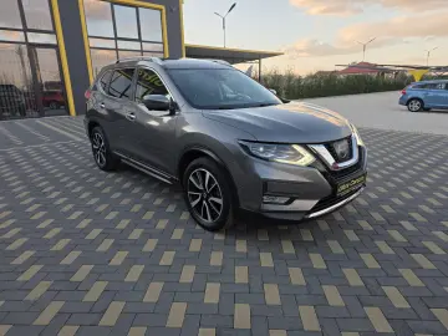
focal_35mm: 23
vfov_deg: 58.9
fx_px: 298
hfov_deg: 73.9
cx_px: 224
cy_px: 168
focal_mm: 6.25
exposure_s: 1/180
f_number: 1.7
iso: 32
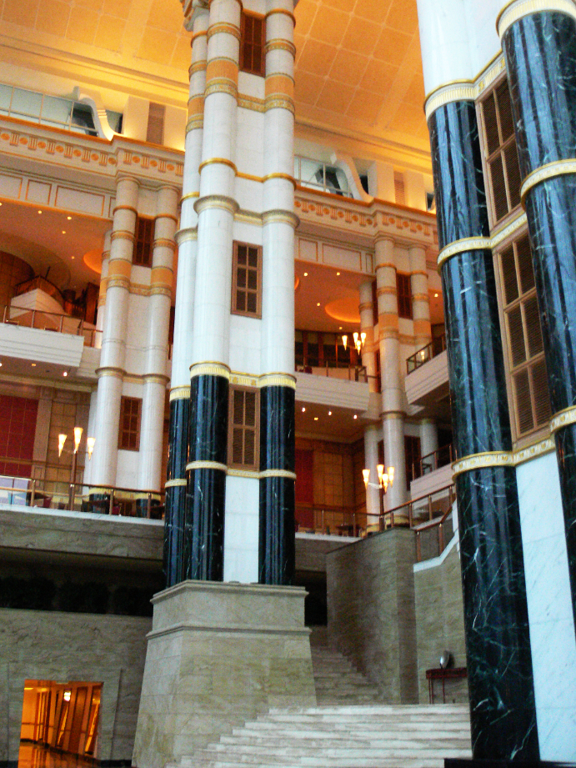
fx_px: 843
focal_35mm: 38
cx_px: 281
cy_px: 374
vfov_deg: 49.0
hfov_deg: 37.7
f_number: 4
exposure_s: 1/8
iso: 400
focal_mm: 7.4
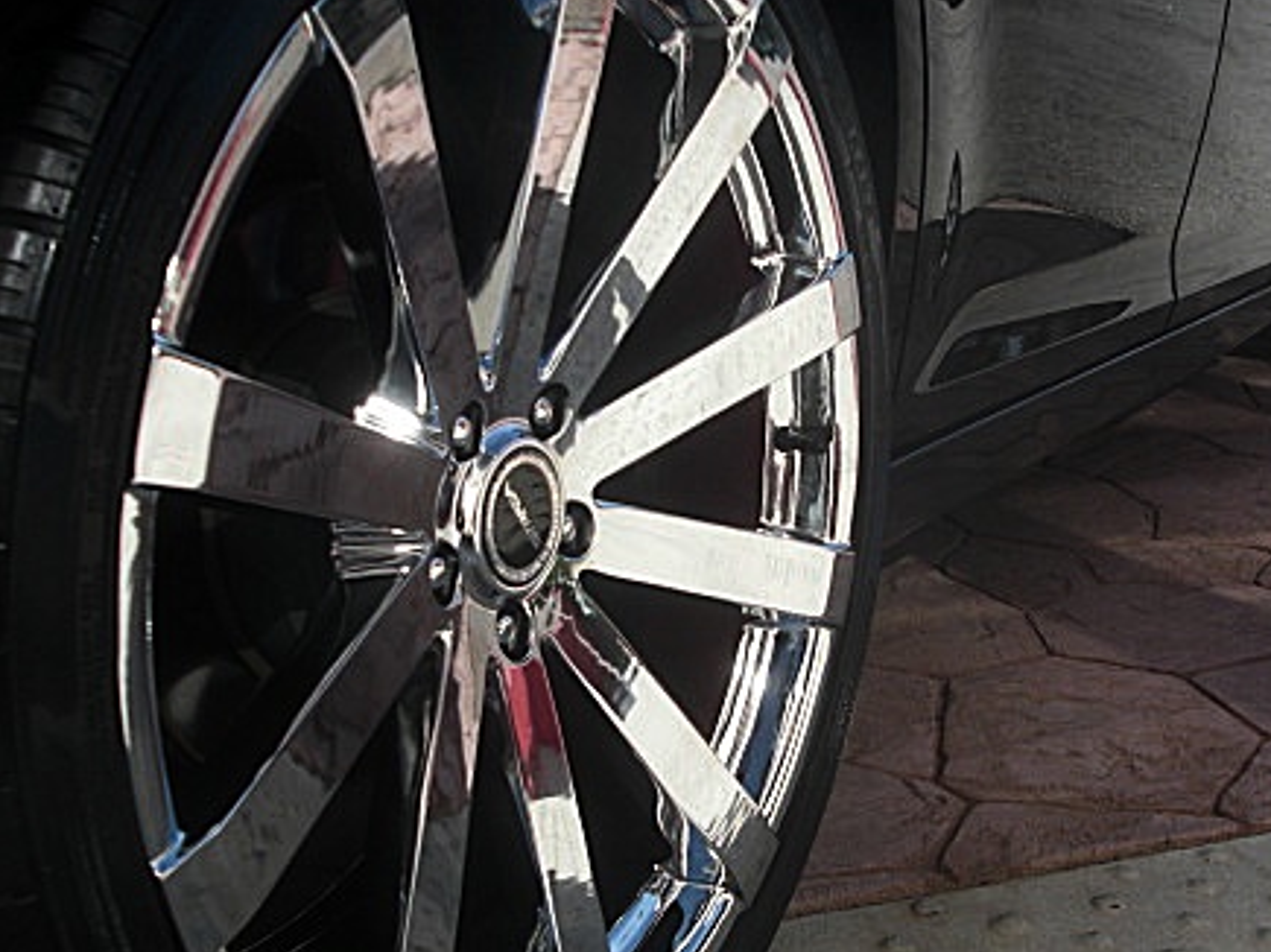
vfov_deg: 27.5
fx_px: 1945
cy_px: 537
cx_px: 695
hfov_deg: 36.2
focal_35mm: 53
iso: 50
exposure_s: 1/400
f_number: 2.8
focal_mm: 6.3
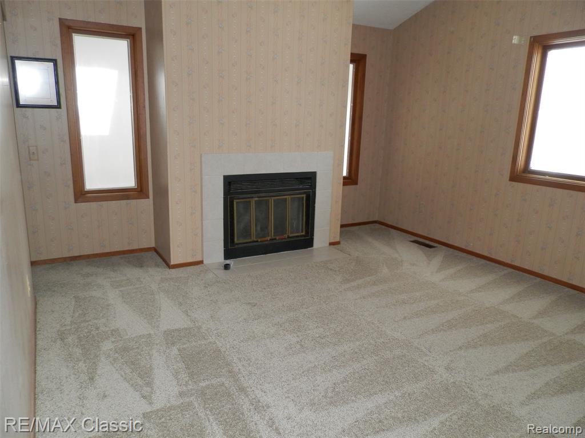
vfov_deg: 54.9
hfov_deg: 69.4
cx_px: 292
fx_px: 422
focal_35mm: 25
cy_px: 219
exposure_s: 1/30
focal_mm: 4.5
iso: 160
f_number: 3.1
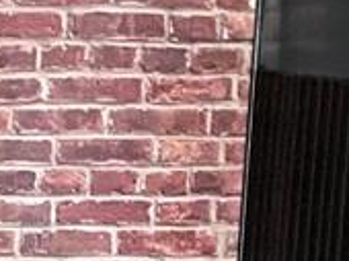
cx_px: -146
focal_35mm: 157
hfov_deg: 12.1
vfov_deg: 9.2
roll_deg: +0.4
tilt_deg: -13.9
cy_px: 370
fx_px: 1581
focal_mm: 4.2
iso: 640
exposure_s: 1/2
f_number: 1.6
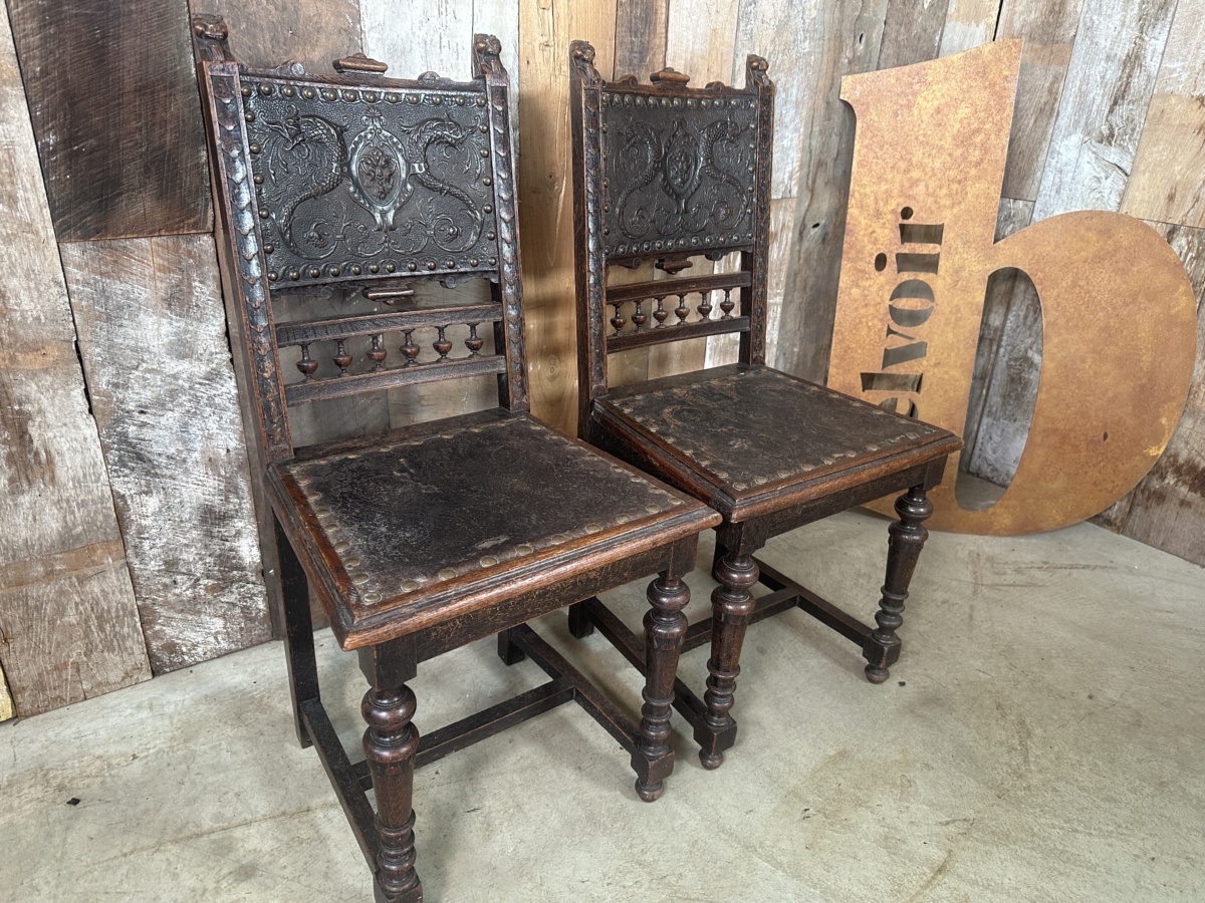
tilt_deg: -24.7
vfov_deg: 56.8
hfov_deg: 71.6
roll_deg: -3.6
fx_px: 835
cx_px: 602
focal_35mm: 24
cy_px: 452
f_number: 1.78
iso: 250
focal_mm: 6.86
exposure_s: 1/62
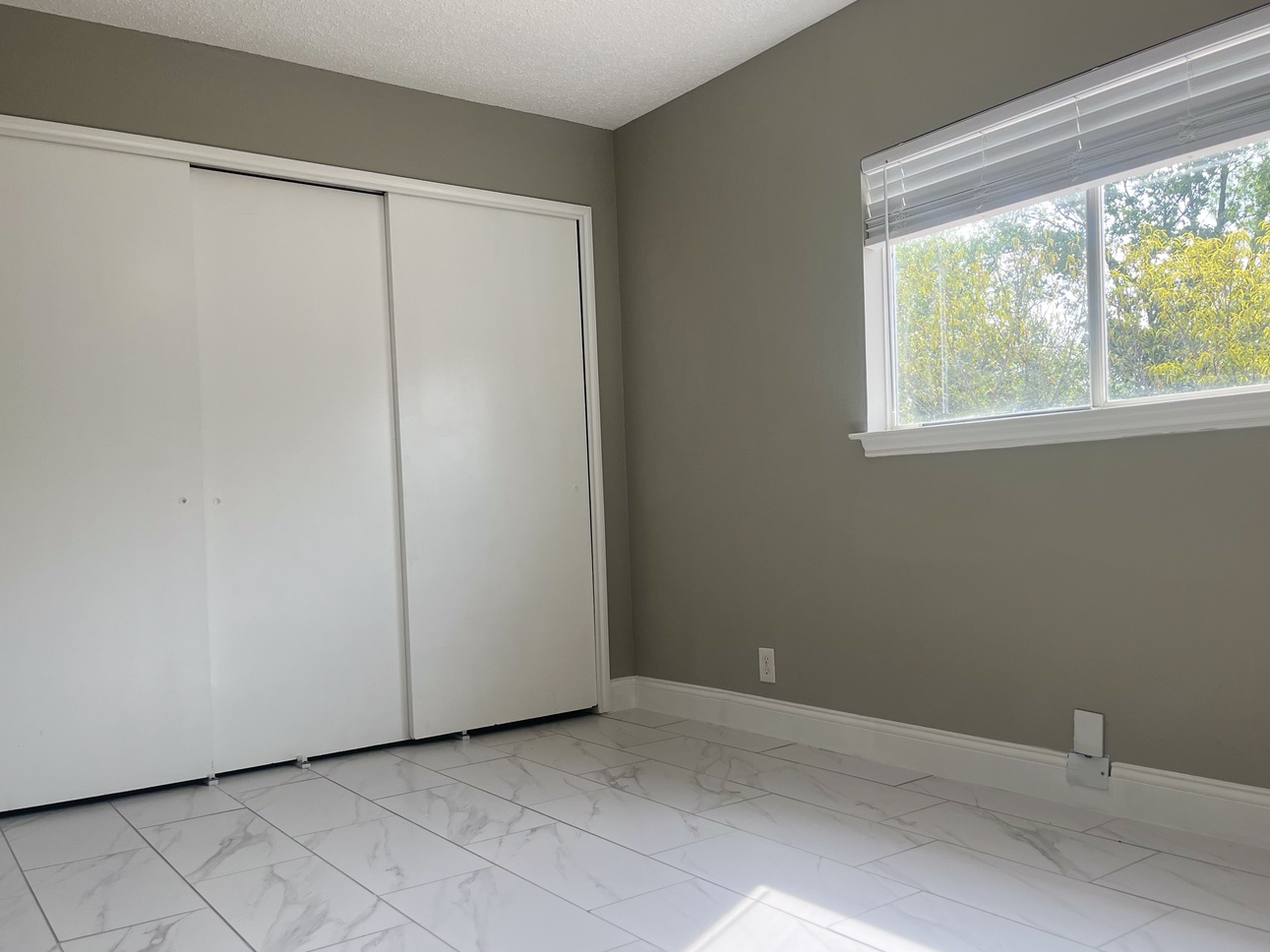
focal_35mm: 29
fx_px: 1064
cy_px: 514
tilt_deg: -1.0
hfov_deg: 61.6
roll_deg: +2.5
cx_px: 665
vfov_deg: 48.2
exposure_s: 1/352
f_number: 1.6
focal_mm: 5.1
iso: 50
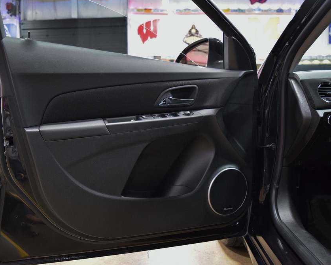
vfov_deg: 47.1
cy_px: 132
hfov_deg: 57.2
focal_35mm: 31
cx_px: 169
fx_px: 304
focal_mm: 18
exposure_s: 1/60
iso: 4000
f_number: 3.5
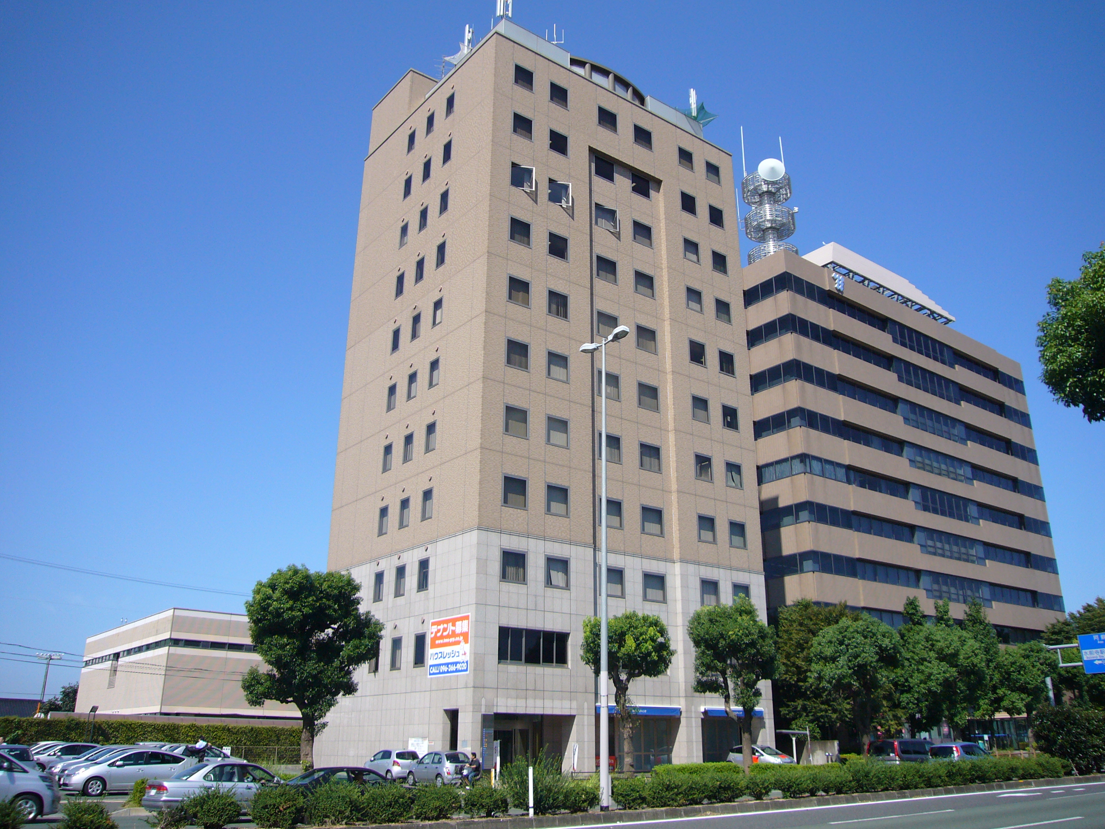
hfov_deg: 61.7
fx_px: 926
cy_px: 401
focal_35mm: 29
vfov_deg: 48.2
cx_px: 559
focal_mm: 4.6
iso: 80
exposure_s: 1/320
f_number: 5.6
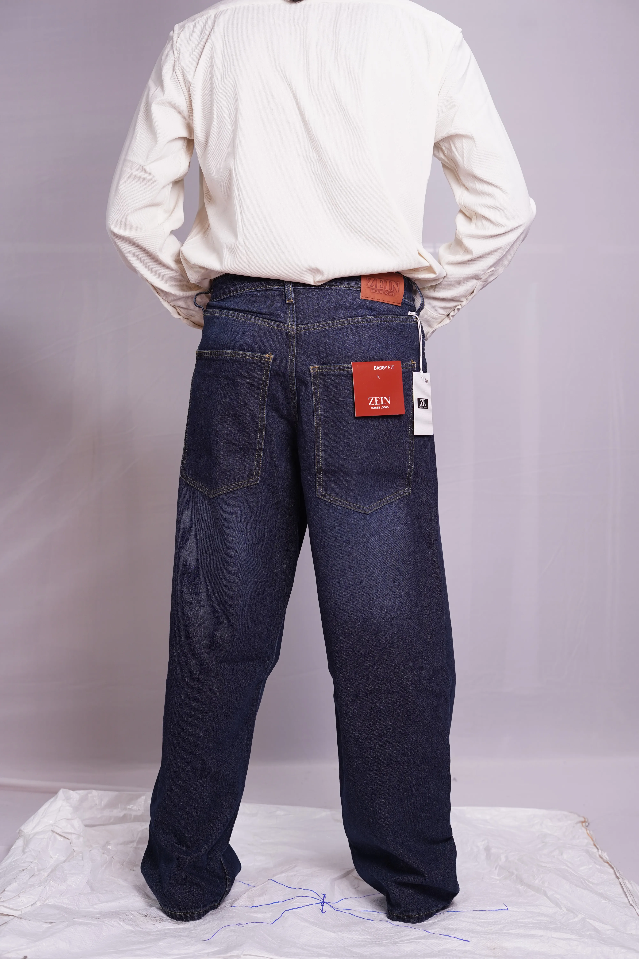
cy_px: 480
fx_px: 1331
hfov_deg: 27.0
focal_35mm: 50
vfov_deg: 39.6
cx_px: 320
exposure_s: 1/100
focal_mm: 50
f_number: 3.5
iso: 640
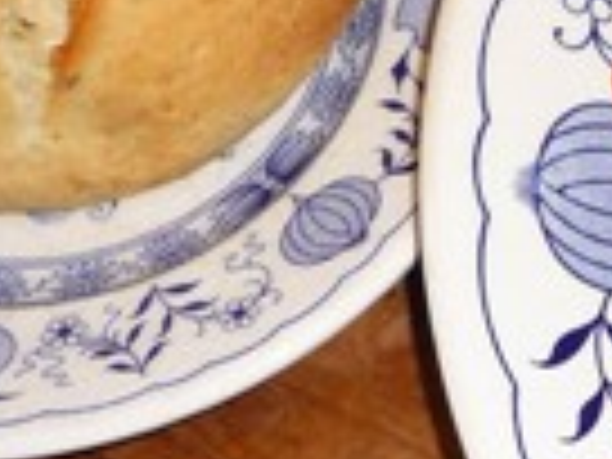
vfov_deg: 11.2
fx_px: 2334
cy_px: 180
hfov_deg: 14.1
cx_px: 891
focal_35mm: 132
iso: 100
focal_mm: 4.7
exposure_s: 1/30
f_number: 3.3
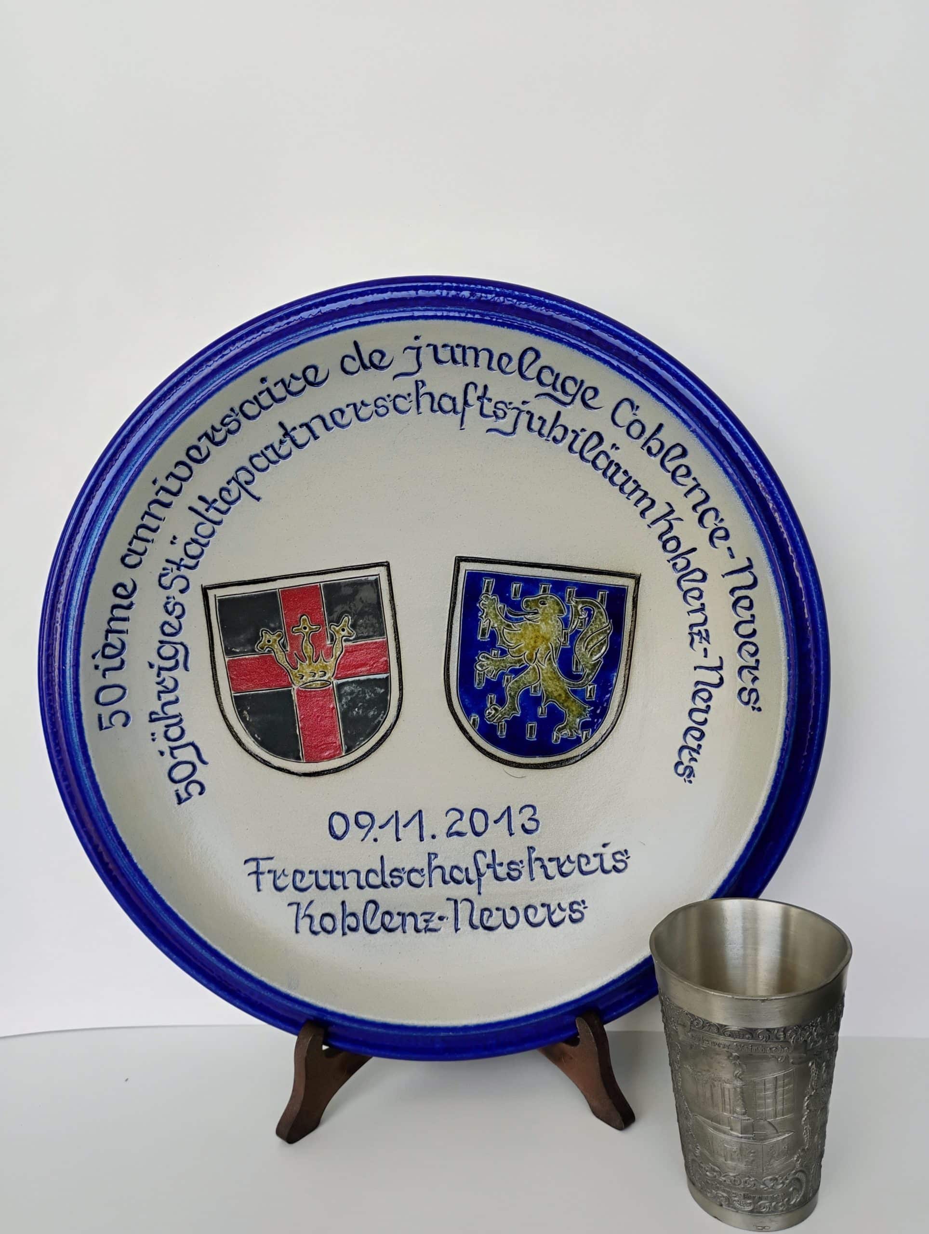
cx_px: 464
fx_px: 999
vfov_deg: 63.4
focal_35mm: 28
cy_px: 617
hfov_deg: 49.9
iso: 209
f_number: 1.8
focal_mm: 4.26
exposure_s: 1/100
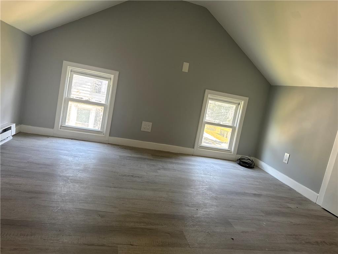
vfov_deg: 56.8
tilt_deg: -7.9
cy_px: 127
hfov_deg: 71.6
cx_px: 169
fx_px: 234
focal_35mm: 24
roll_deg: -11.1
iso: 200
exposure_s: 1/121
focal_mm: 6.76
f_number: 1.78
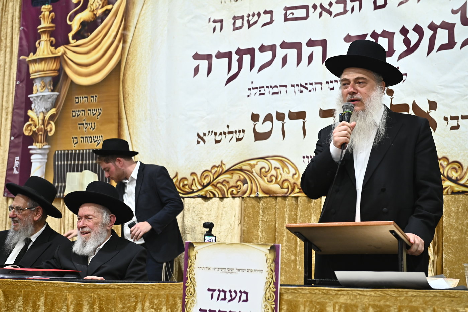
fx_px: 806
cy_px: 156
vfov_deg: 21.9
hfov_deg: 32.4
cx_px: 234
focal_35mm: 62
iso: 1600
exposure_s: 1/200
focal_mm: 62
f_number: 4
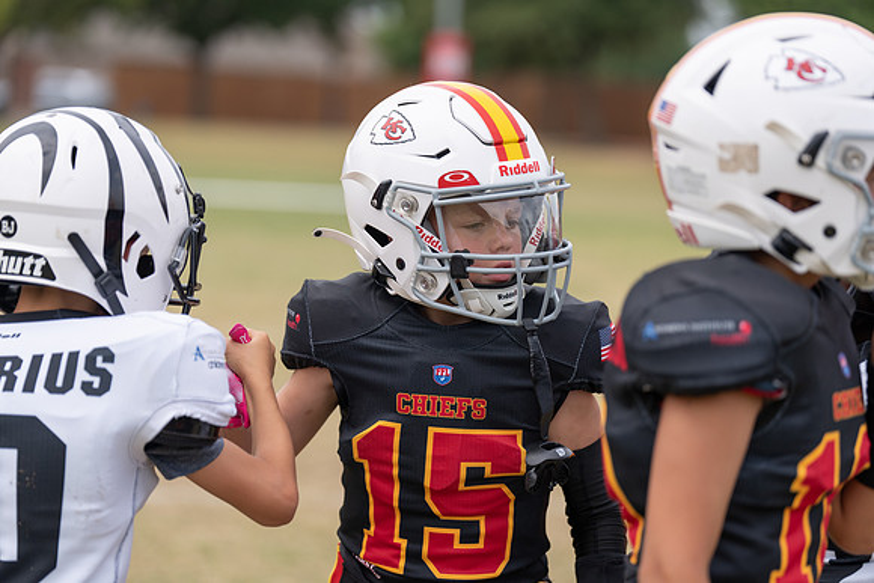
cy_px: 292
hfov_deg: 16.6
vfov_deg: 11.2
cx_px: 437
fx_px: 2987
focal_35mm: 123
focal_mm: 123
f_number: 2.8
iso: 160
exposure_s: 1/2500
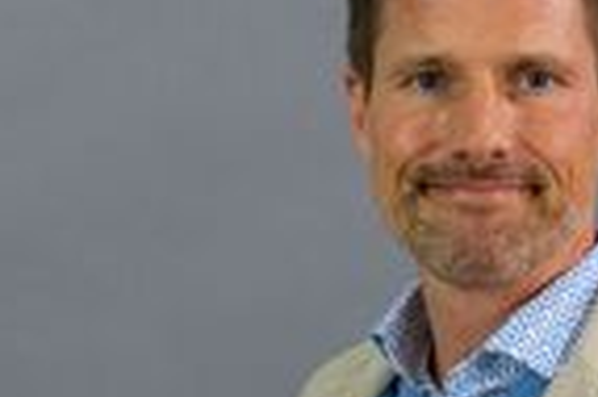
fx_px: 3116
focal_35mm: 188
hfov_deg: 10.9
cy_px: 307
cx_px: 418
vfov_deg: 7.3
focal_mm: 35
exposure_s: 1/100
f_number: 2.8
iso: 320
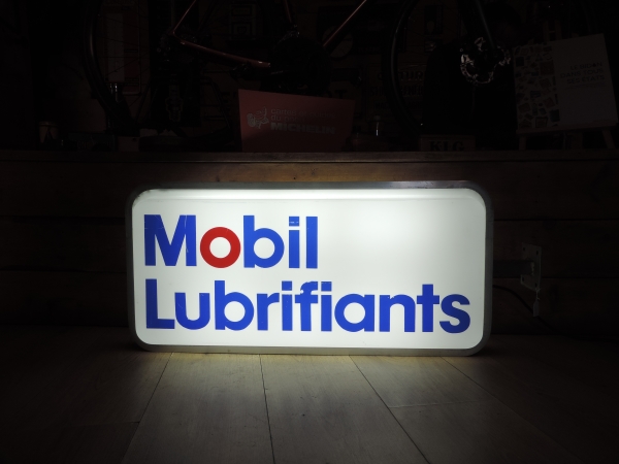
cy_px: 232
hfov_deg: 71.6
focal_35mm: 24
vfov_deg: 56.8
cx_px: 310
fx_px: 429
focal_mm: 4.3
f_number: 3
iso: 80
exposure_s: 1/60
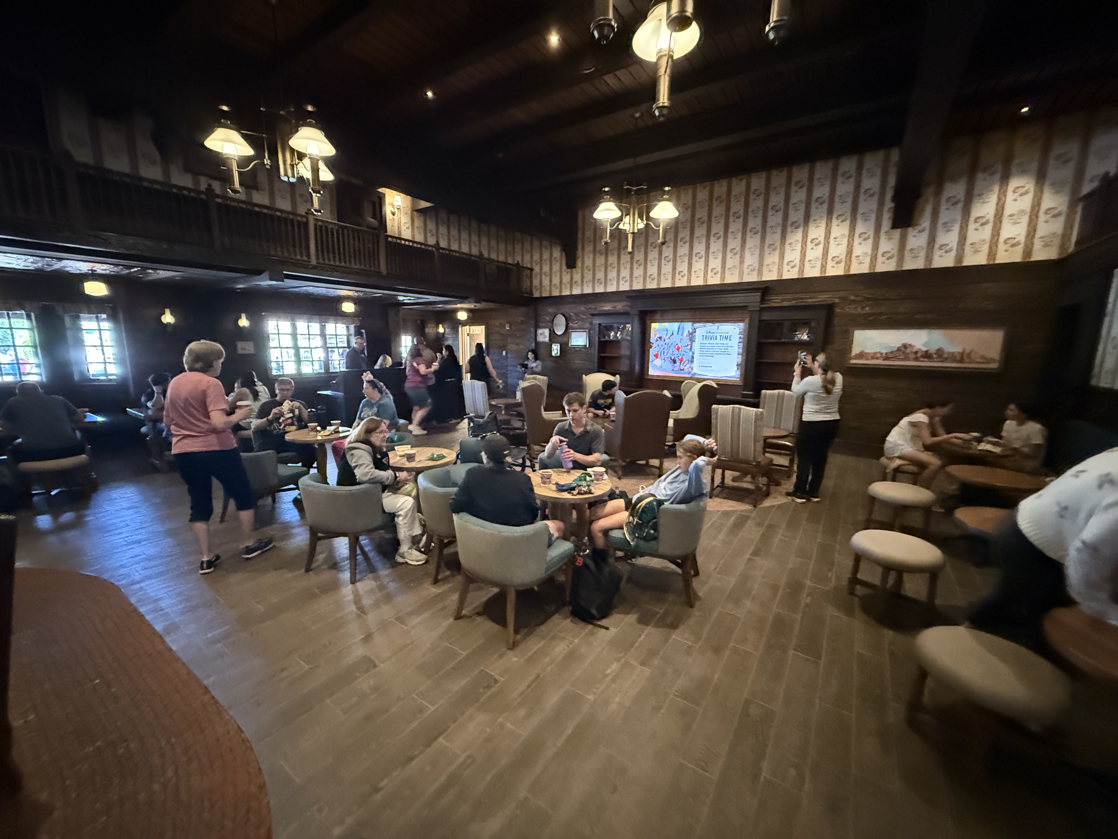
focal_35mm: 14
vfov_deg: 85.7
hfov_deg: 102.1
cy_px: 420
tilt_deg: -11.5
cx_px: 559
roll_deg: -2.1
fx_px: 452
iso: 1600
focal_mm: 2.22
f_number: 2.2
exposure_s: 1/33
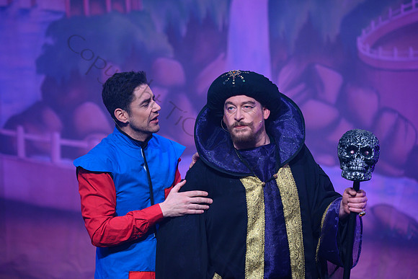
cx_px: 209
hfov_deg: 13.7
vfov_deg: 9.2
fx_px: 1742
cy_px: 140
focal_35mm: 150
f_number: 2.8
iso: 1000
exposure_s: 1/200
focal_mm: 150
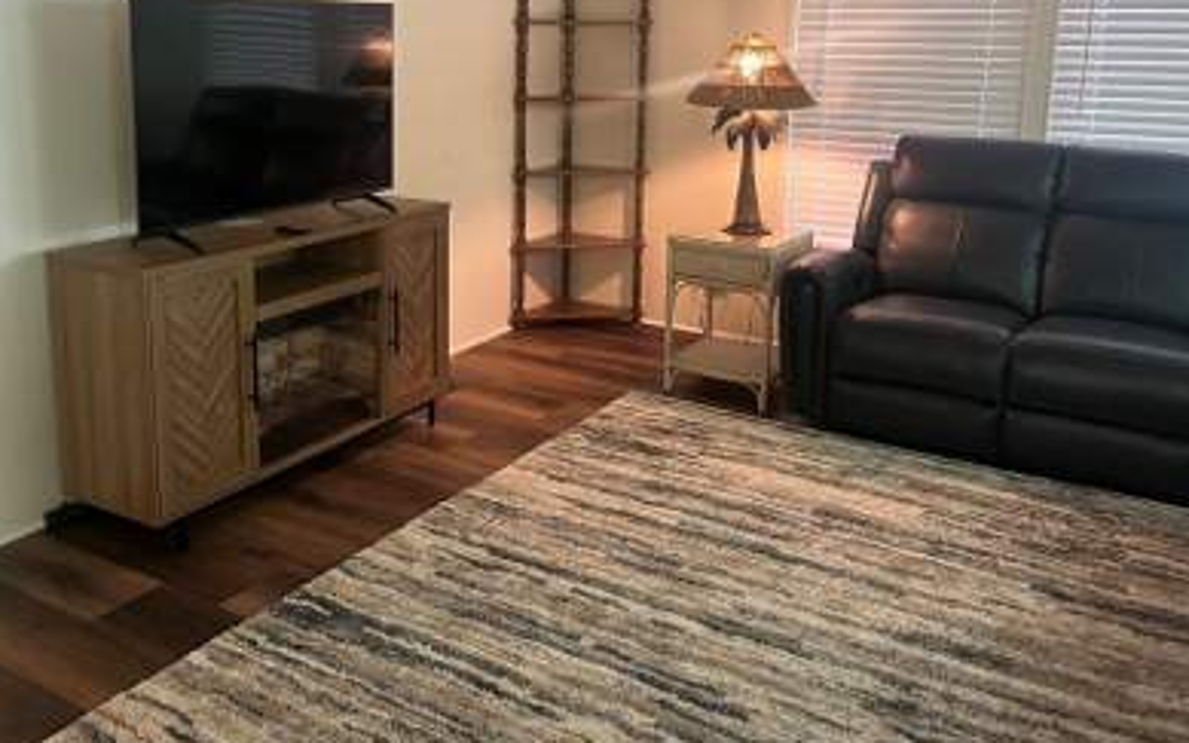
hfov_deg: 56.3
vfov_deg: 36.8
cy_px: 235
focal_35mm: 34
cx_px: 483
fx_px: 1102
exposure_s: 1/60
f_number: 1.6
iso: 400
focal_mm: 5.1
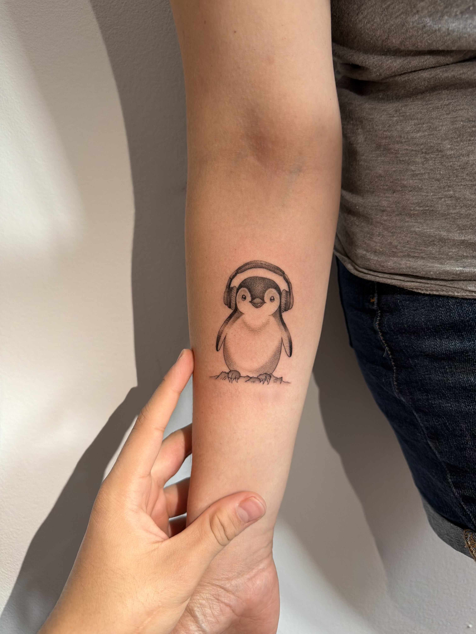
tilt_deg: -15.1
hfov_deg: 56.8
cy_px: 317
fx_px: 440
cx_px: 238
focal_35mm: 24
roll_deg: +23.2
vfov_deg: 71.6
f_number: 1.78
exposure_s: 1/68
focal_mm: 6.76
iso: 200
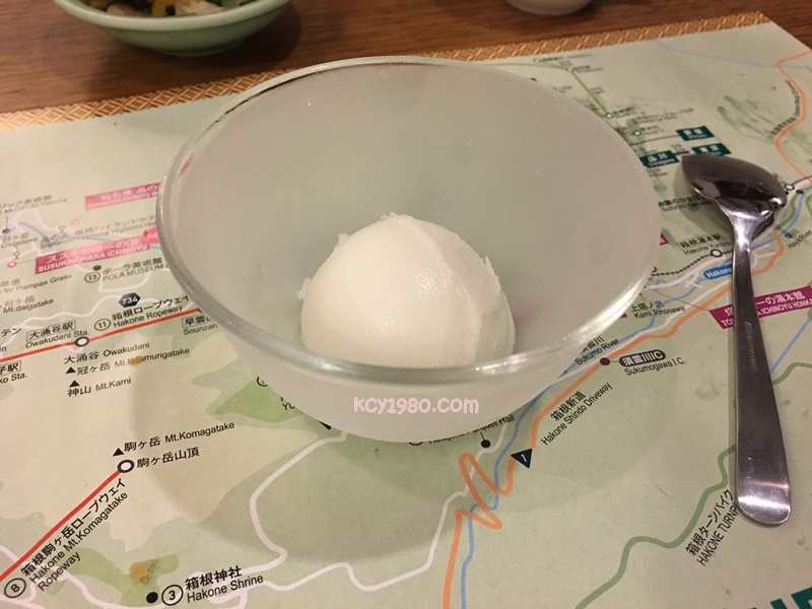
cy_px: 304
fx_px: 680
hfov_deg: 61.7
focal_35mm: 29
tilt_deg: -46.5
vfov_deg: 48.2
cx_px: 406
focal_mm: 4.15
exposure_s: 1/17
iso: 100
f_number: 2.2
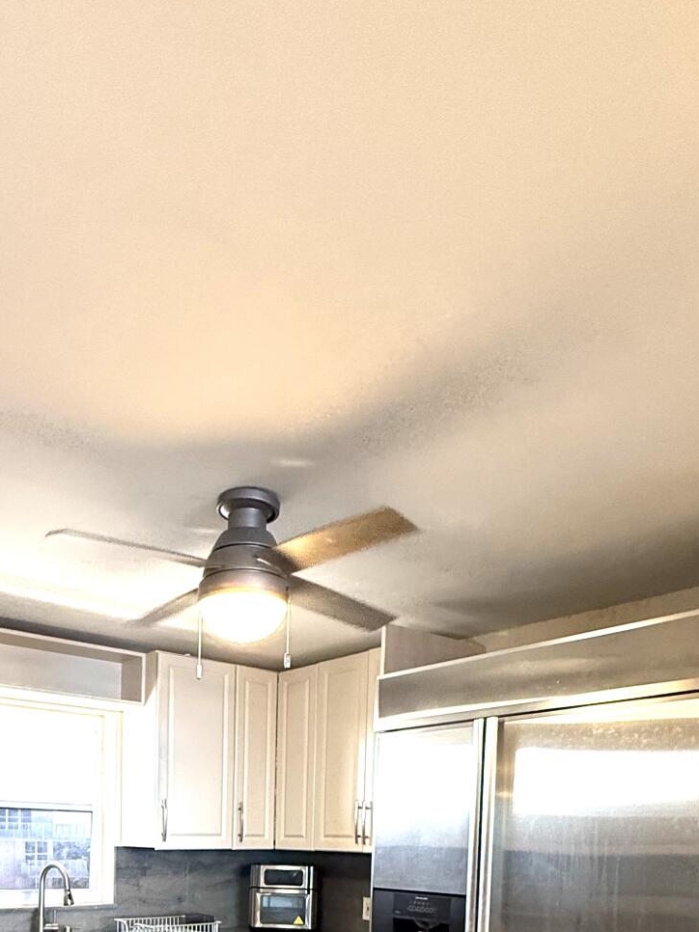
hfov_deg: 46.6
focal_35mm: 29
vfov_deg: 51.7
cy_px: 892
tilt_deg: -3.0
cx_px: 182
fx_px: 781
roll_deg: -2.1
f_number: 2.2
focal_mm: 2.22
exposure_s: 1/120
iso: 400
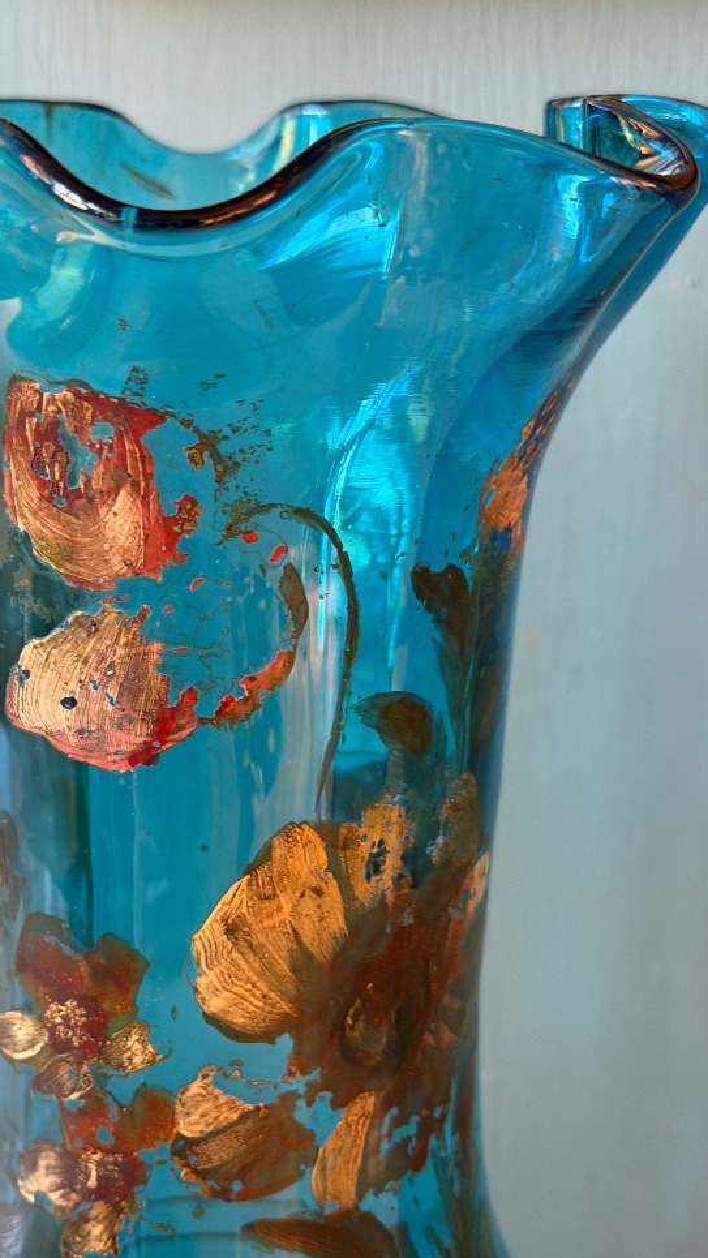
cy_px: 731
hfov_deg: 18.4
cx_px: 189
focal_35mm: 65
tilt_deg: -16.5
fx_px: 2169
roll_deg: +0.0
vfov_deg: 32.3
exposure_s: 1/46
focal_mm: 6.76
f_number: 1.78
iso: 250
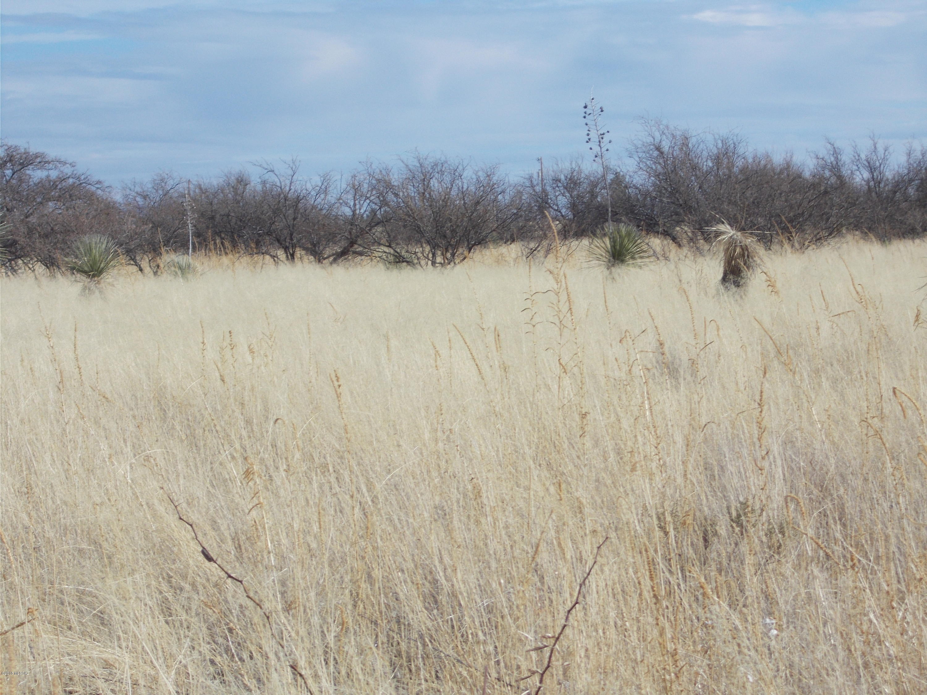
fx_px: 3481
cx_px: 464
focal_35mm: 130
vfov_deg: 11.4
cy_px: 348
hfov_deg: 15.2
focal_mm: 23
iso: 80
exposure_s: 1/400
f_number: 6.5
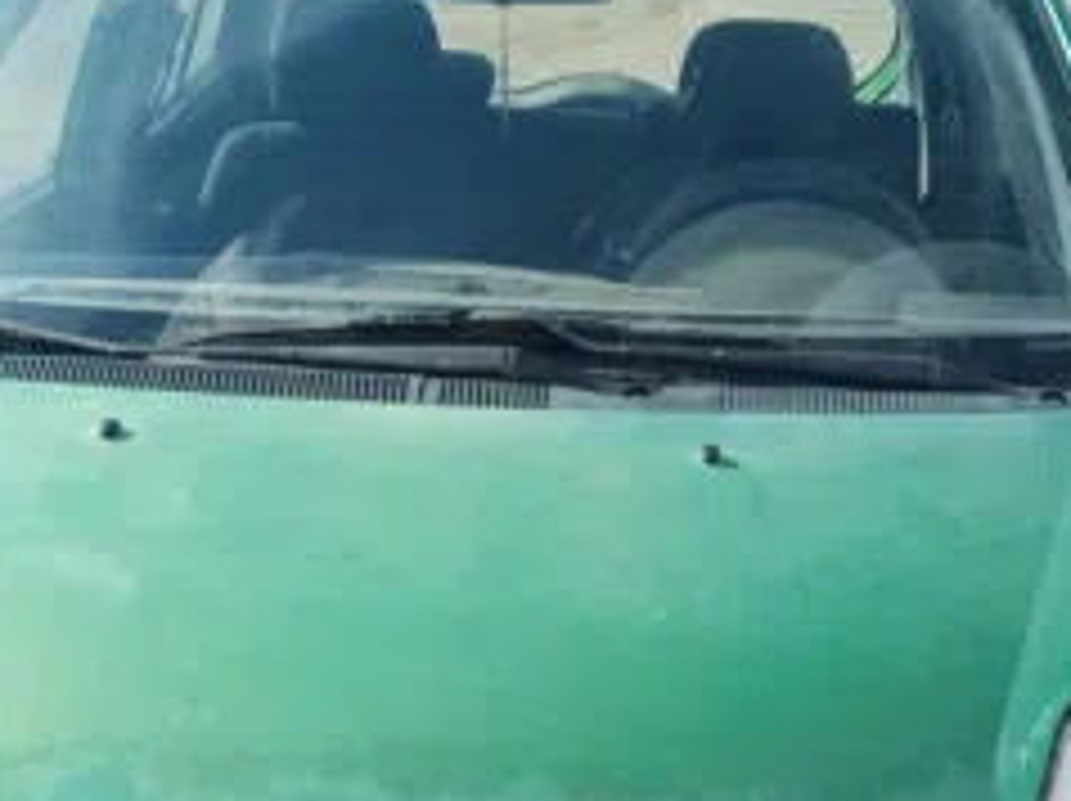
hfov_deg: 27.8
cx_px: 594
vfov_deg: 20.4
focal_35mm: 70
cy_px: 770
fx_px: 2164
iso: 113
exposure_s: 1/1272
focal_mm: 3.61
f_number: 1.8
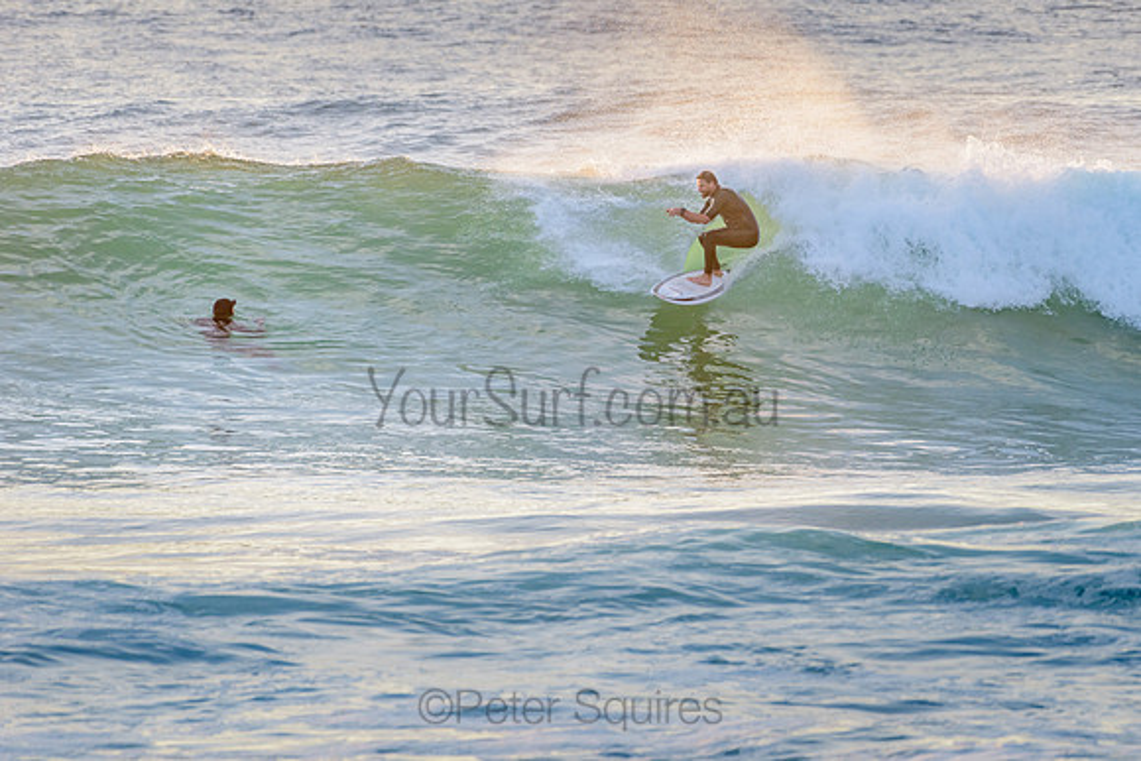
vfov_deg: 2.2
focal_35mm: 613
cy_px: 296
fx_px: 19427
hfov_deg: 3.4
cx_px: 699
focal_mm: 500
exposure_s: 1/320
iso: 280
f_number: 5.6
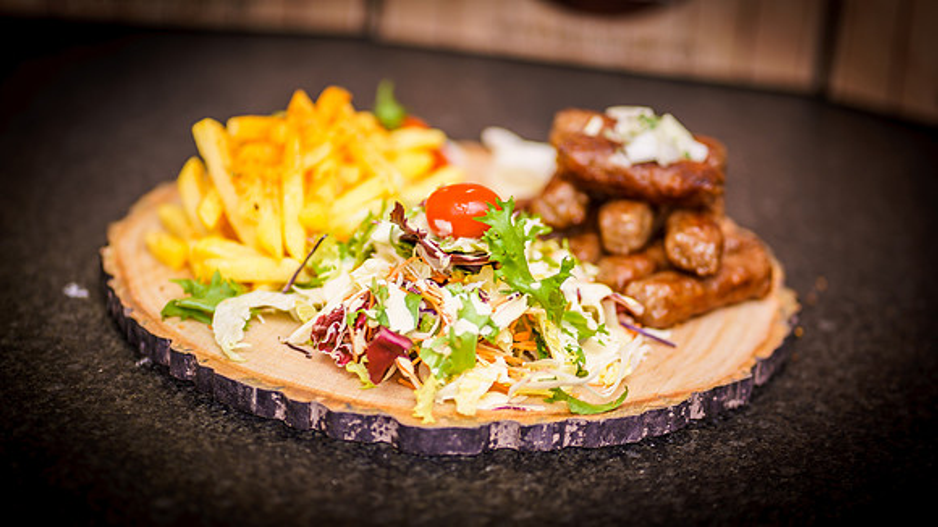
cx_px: 447
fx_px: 2375
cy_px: 302
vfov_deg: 12.7
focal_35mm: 96
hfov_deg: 22.3
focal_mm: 85
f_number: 1.8
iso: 100
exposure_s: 1/80
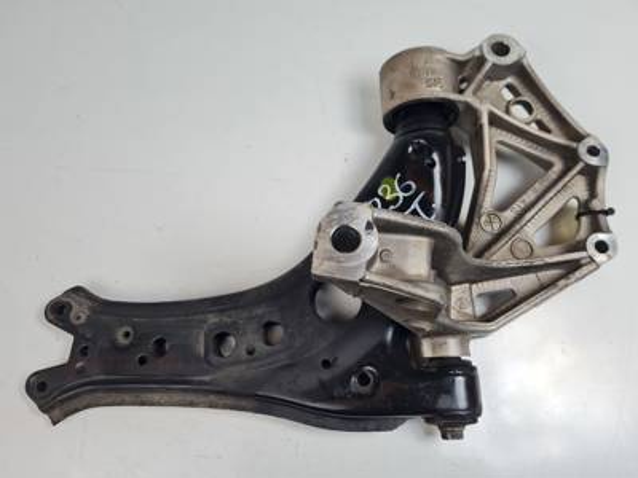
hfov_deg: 67.3
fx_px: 479
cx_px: 319
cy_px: 239
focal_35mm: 26
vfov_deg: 53.1
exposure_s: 1/306
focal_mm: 5.4
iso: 50
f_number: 1.8
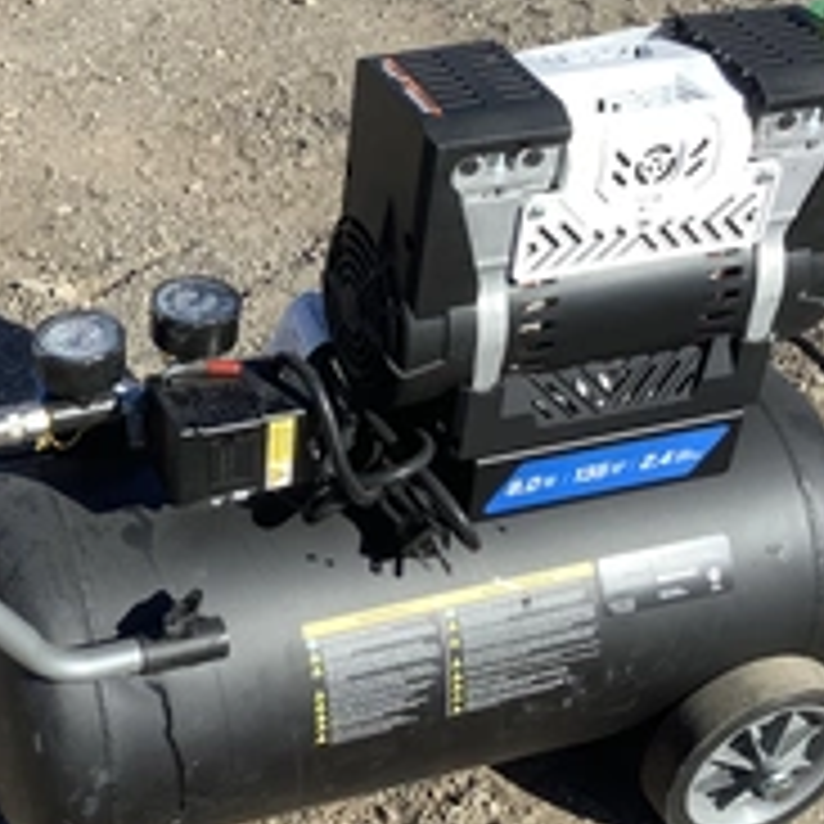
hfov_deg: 28.2
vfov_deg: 28.6
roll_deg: -1.1
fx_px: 1616
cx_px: 207
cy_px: 414
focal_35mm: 60
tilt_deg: -34.6
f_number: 2.4
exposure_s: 1/1164
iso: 25
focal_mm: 3.3
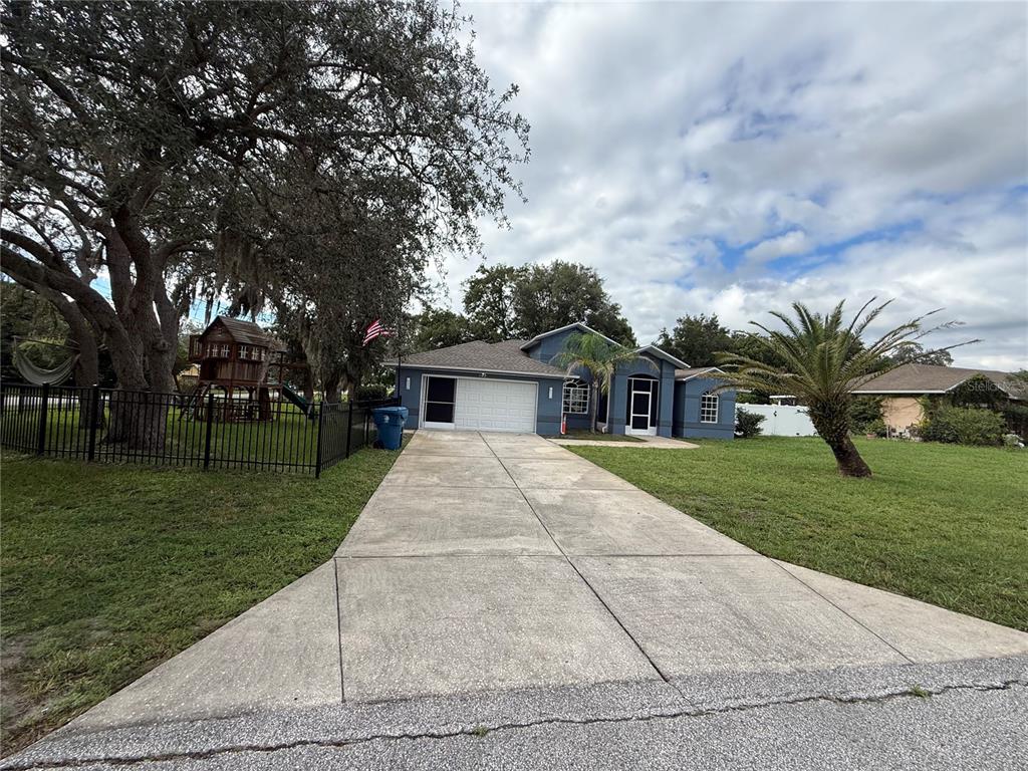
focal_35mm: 14
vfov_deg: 85.7
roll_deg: -3.5
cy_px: 386
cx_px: 514
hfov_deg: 102.1
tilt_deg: +1.8
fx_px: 416
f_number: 2.2
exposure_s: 1/1259
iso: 50
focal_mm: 2.22
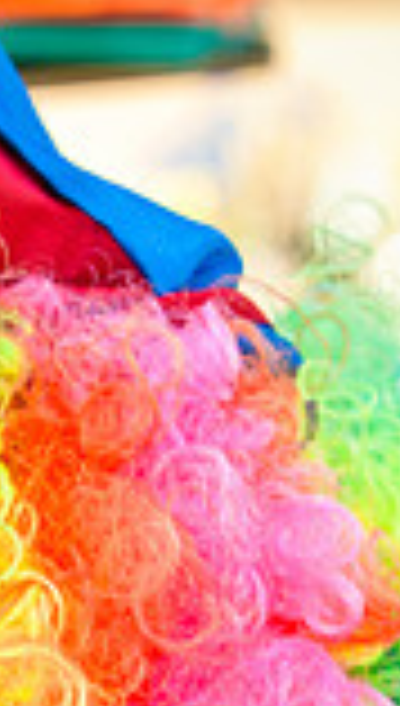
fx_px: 6730
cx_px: -101
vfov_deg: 6.0
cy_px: 922
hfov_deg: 3.4
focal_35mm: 359
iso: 250
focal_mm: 80
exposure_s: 1/400
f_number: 5
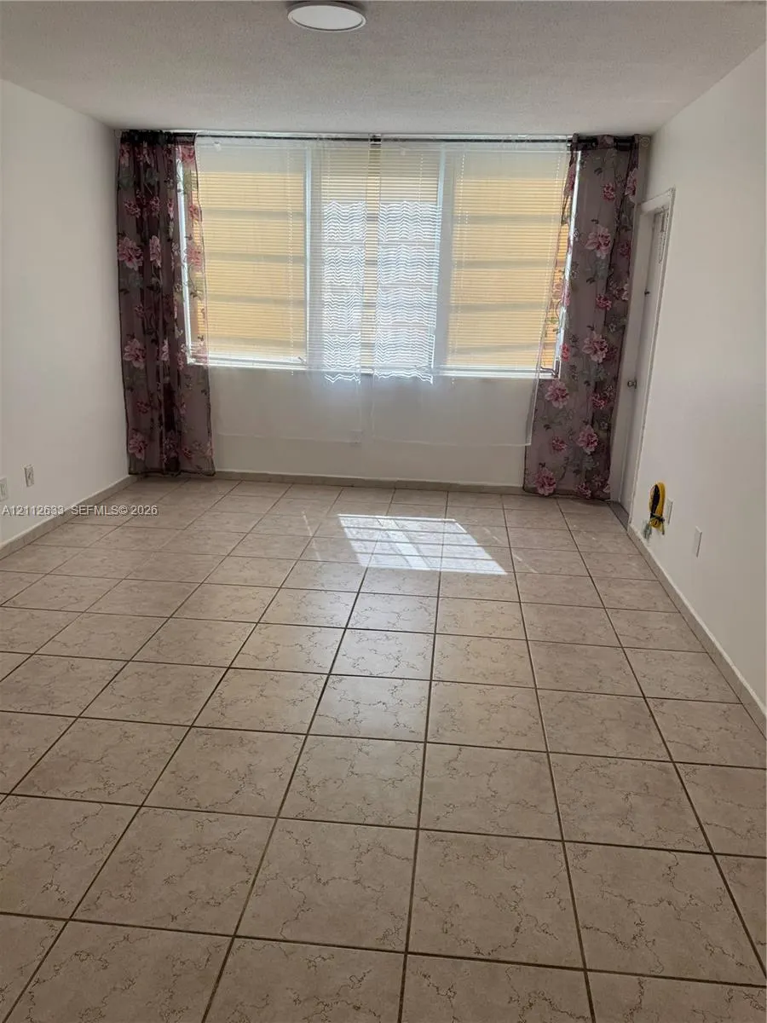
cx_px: 384
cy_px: 512
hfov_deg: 56.8
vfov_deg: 71.6
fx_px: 709
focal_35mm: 24
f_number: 1.78
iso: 80
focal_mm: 6.76
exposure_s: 1/364
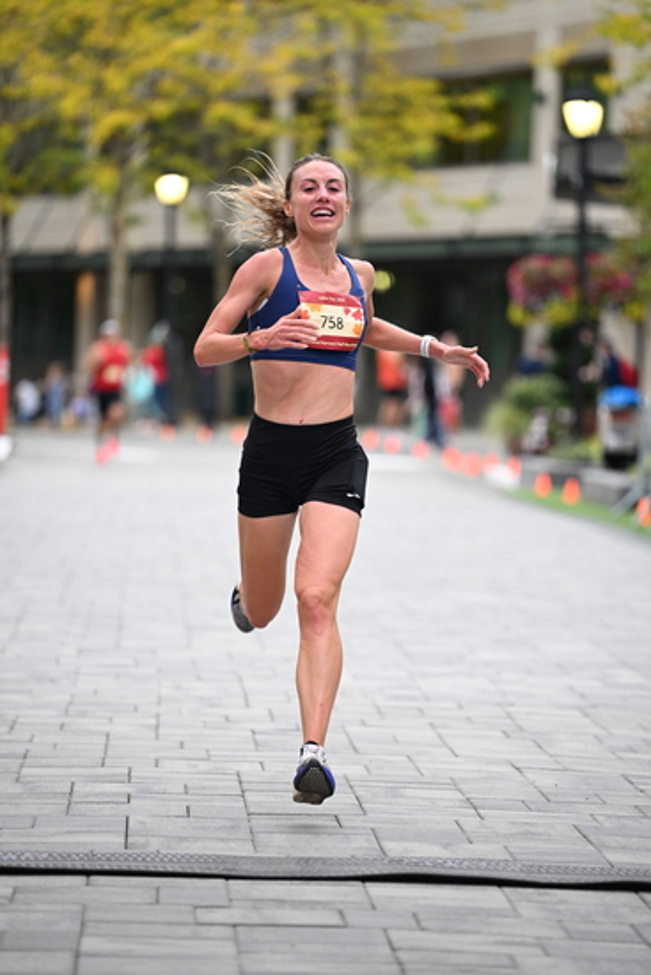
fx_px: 4337
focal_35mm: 160
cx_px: 326
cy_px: 488
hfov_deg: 8.6
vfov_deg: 12.8
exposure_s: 1/1000
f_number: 2.8
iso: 1600
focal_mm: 160
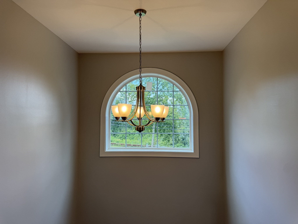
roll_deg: +0.5
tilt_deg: +0.6
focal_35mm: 24
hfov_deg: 71.6
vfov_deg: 56.8
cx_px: 149
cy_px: 112
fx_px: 207
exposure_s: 1/271
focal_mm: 6.76
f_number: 1.78
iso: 100
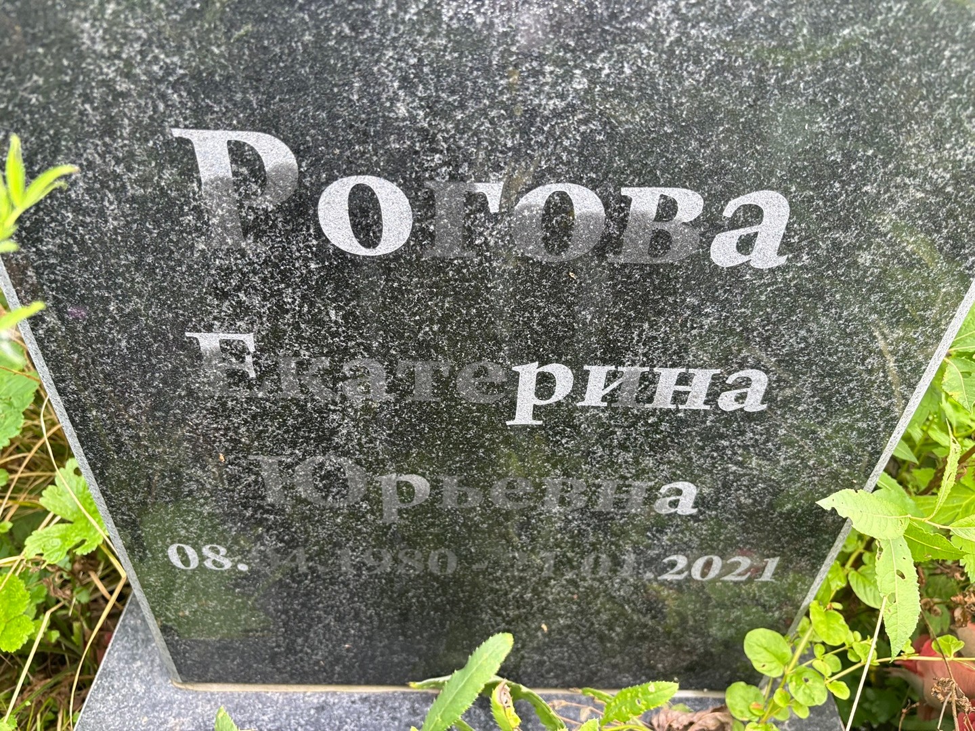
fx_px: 732
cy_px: 366
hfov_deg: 67.3
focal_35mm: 26
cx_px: 488
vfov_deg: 53.1
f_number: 1.6
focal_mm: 5.96
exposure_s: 1/121
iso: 125
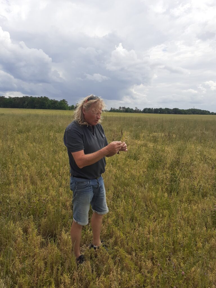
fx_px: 225
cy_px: 144
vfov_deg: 65.3
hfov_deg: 51.4
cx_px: 108
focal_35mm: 27
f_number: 1.9
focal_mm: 3.6
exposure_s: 1/2242
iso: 40
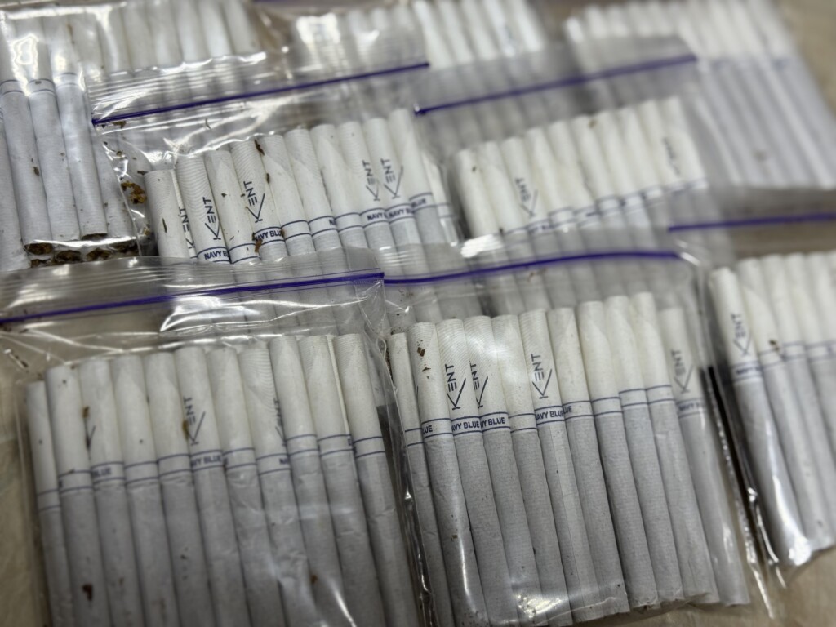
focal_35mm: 48
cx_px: 418
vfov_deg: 30.3
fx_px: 1159
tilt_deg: -59.4
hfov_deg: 39.7
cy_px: 314
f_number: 1.78
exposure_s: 1/50
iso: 64
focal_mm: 6.76
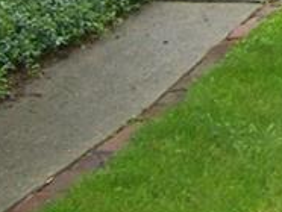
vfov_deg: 7.0
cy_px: -335
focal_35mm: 197
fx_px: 1607
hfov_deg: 9.2
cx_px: 635
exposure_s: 1/200
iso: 80
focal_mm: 6
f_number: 2.7
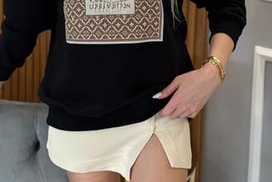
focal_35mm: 83
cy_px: -17
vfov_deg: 16.0
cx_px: 124
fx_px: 627
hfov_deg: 24.5
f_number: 1.78
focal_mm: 6.76
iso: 160
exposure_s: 1/126
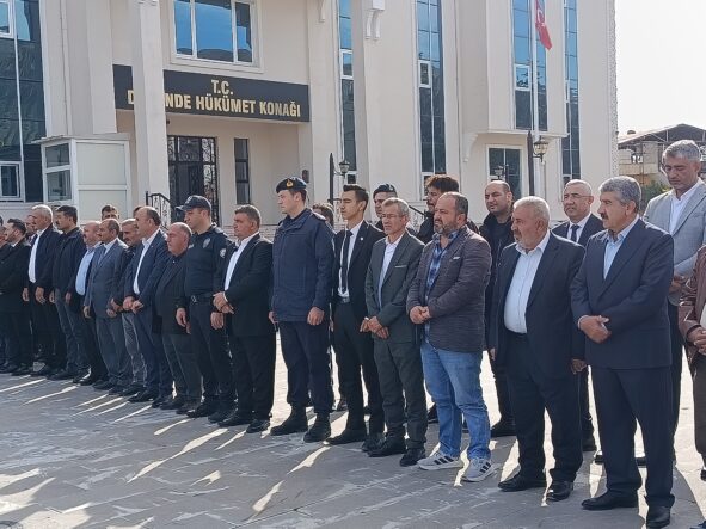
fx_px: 938
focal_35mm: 46
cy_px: 264
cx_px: 353
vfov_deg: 31.5
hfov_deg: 41.2
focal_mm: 5.24
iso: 50
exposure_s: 1/225
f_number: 1.7
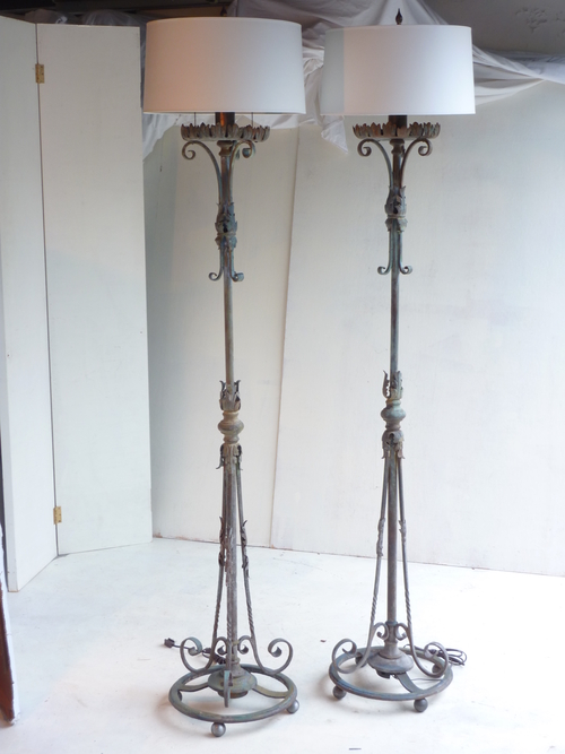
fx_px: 1132
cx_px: 282
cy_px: 377
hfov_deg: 28.0
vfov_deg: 36.8
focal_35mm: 52
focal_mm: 8.5
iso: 80
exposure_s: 1/8
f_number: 3.8
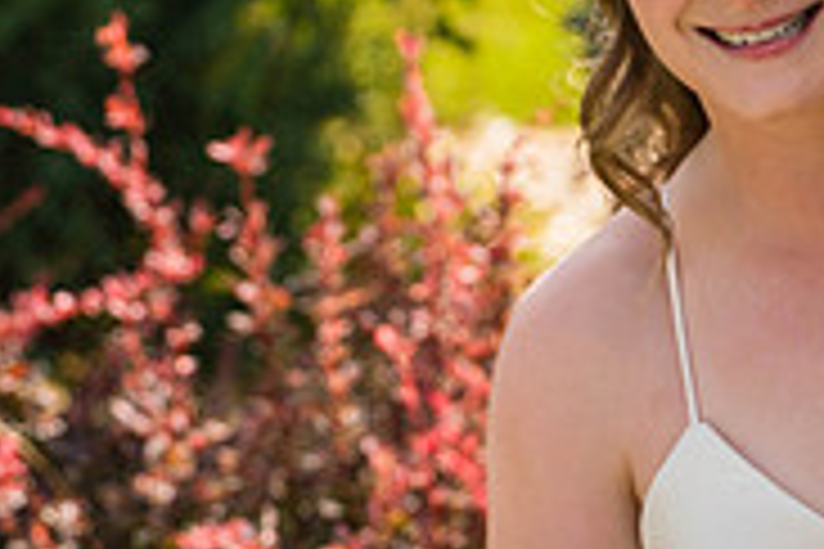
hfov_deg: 7.5
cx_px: 1157
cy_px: 358
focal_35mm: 270
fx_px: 6180
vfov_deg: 5.1
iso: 400
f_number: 4.5
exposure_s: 1/1600
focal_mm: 85
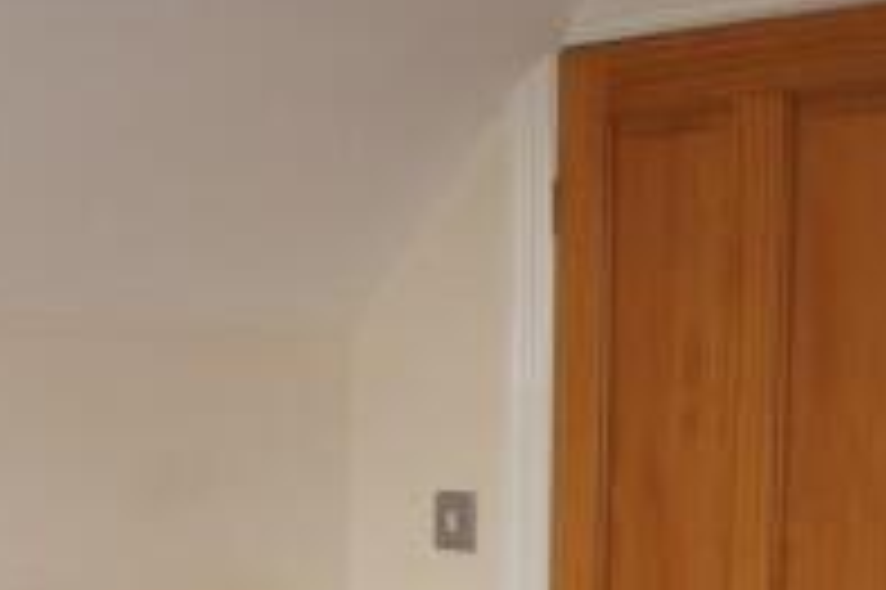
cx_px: 369
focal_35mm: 90
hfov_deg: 22.6
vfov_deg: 14.3
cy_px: 856
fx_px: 2213
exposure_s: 1/100
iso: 200
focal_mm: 18
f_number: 6.3
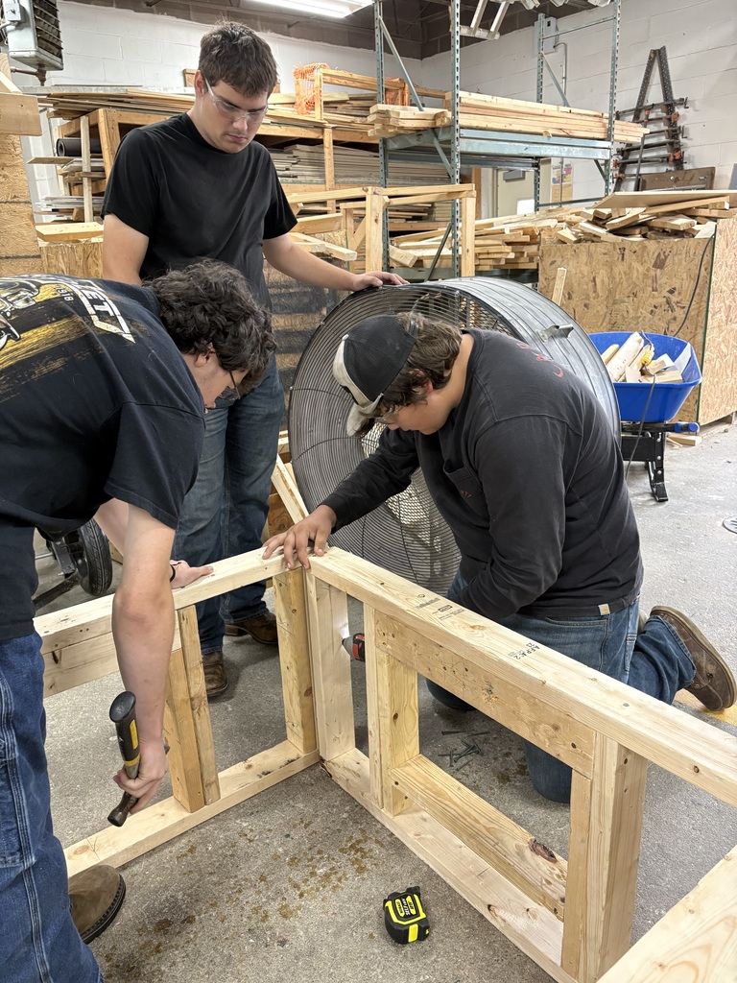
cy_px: 492
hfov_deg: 53.1
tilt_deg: -17.2
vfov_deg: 67.3
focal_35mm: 26
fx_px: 738
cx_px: 368
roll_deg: +3.5
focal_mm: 5.96
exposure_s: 1/60
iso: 250
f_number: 1.6
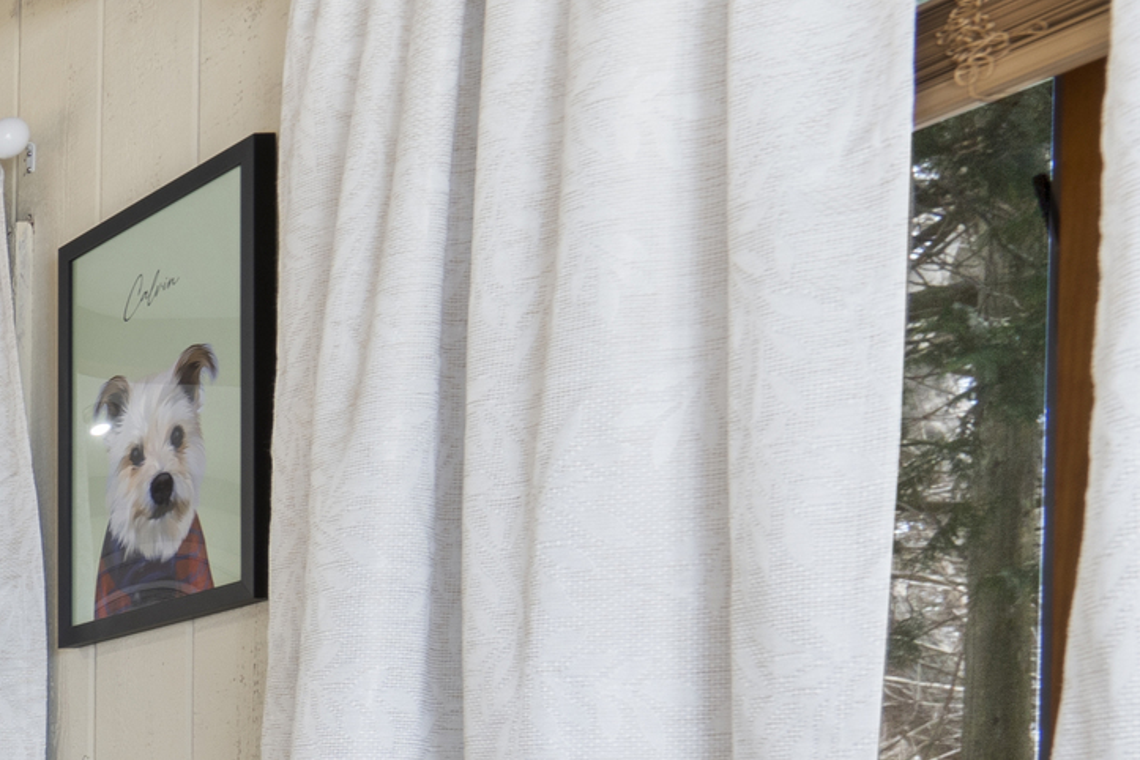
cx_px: -1085
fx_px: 2153
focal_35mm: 68
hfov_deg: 19.2
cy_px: 985
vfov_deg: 18.6
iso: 200
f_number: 9
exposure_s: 1
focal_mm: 16
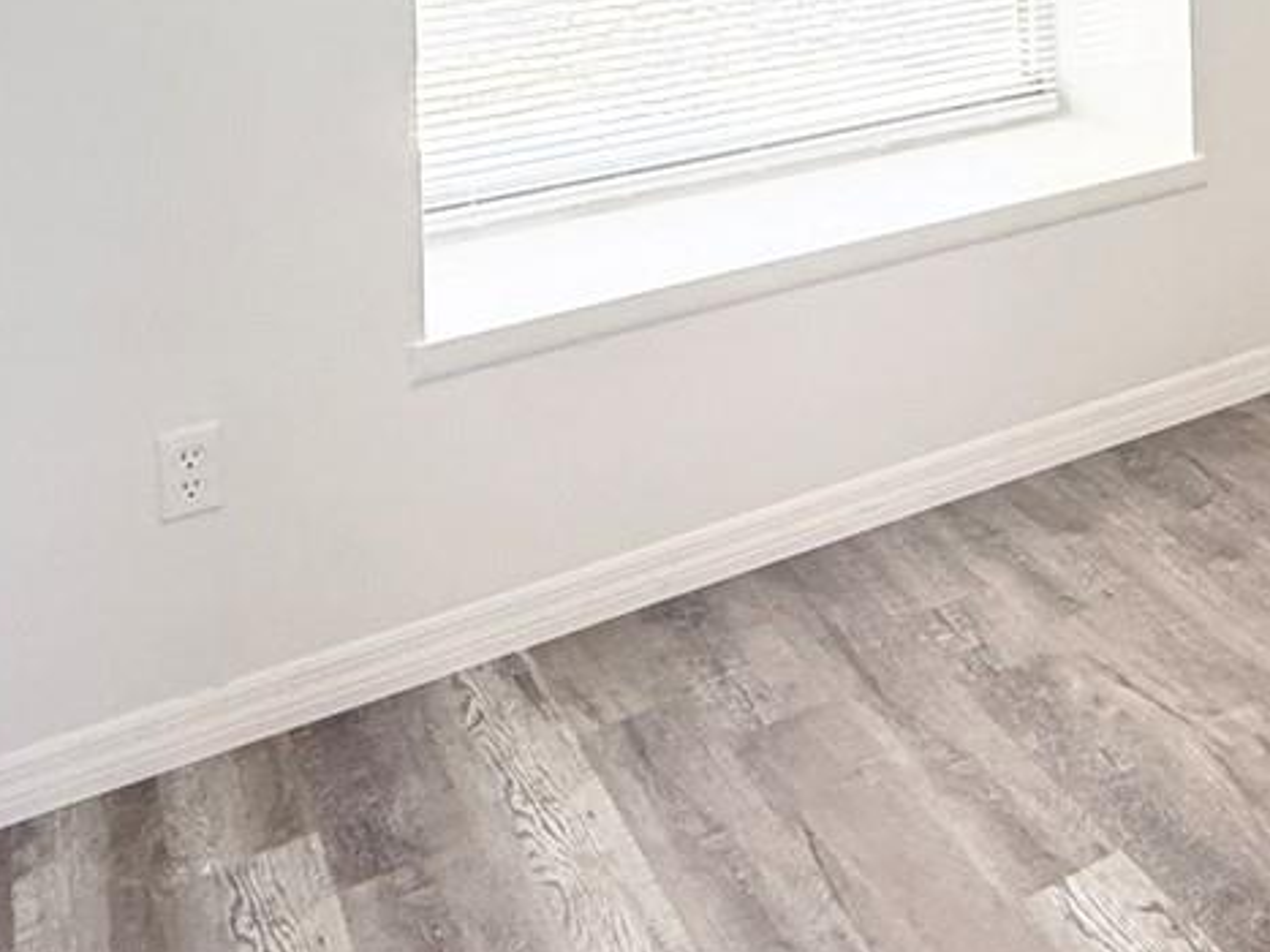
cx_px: 1273
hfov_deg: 35.8
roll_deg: +1.1
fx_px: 1761
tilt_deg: -1.2
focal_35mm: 48
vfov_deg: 25.8
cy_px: -299
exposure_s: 1/70
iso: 320
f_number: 2.2
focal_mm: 2.22
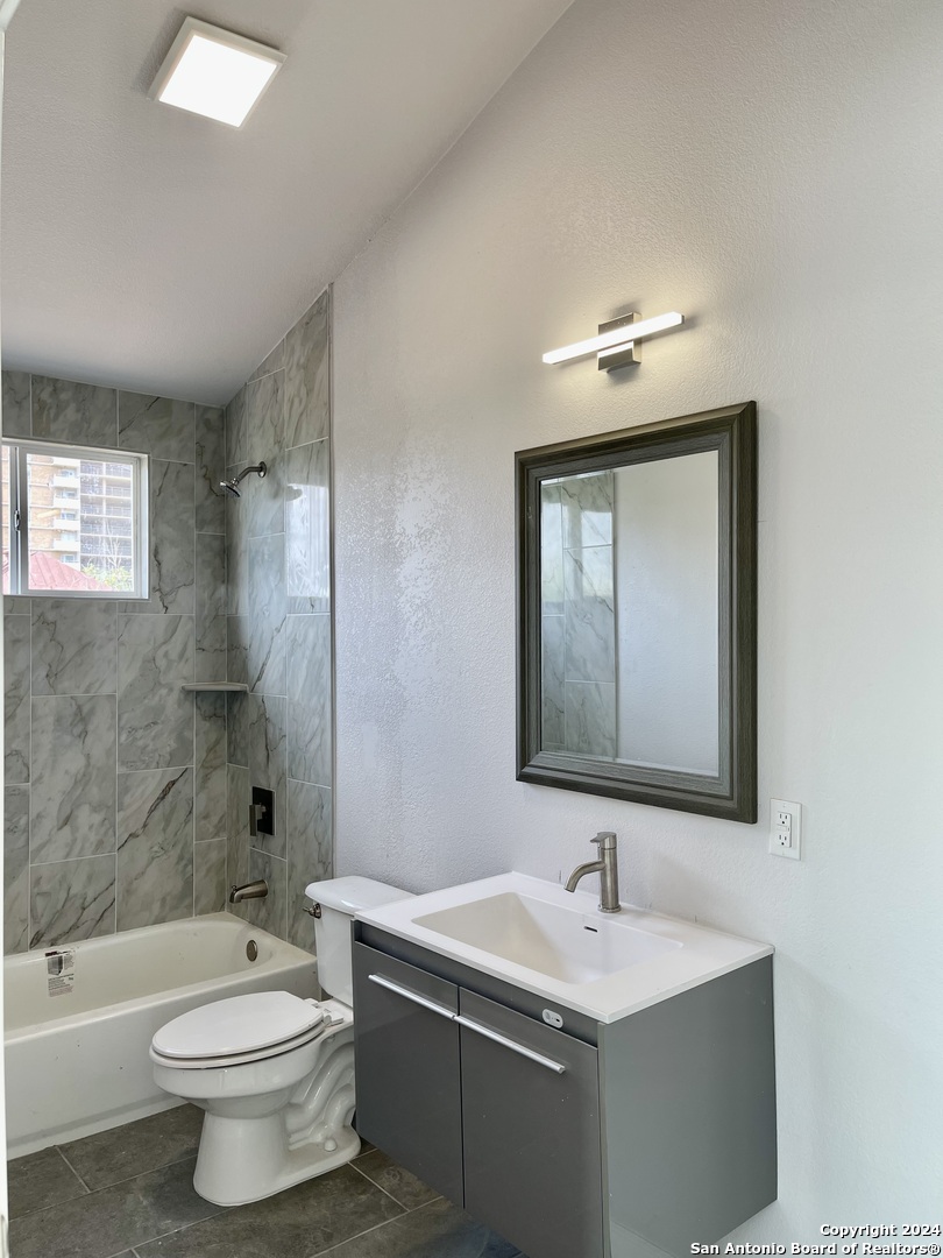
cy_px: 629
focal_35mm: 25
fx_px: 908
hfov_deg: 54.9
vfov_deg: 69.4
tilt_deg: -0.3
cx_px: 472
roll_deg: -0.3
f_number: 1.6
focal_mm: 5.1
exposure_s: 1/120
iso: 32
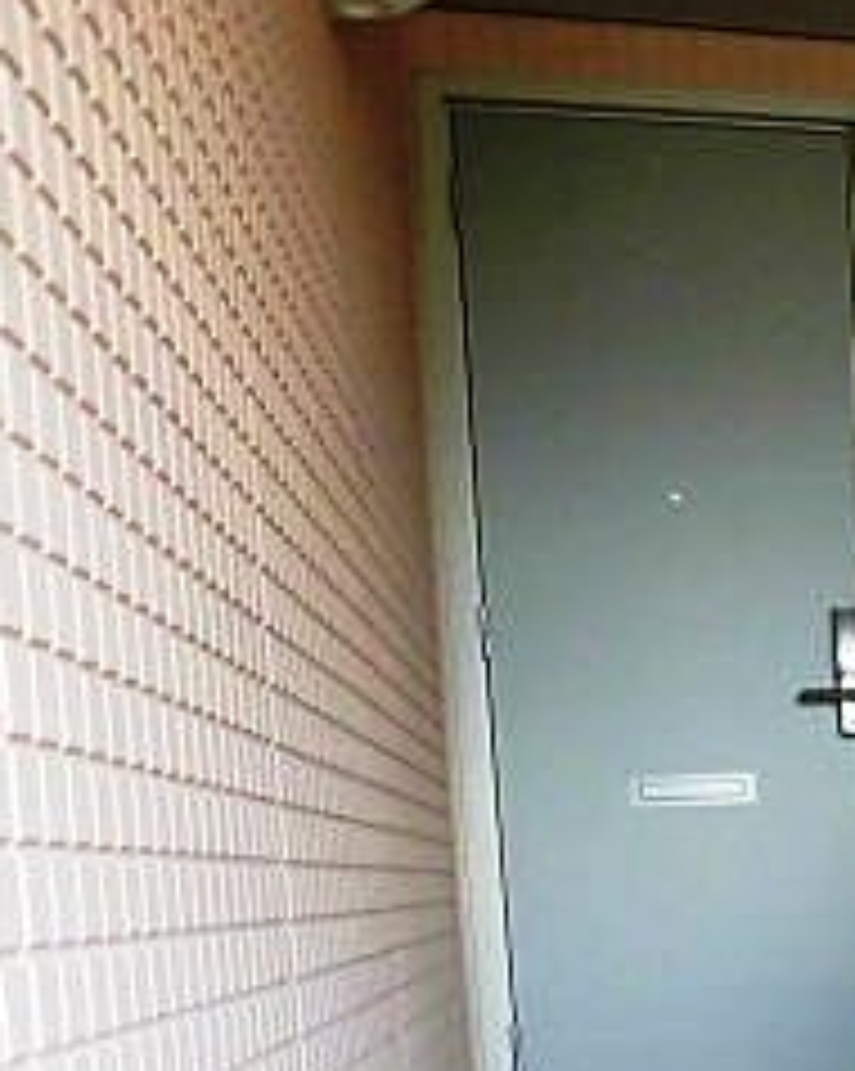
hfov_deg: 20.2
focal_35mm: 63
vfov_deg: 28.5
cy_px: 1022
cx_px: 1346
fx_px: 1995
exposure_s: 1/50
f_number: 3.1
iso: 250
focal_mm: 4.3
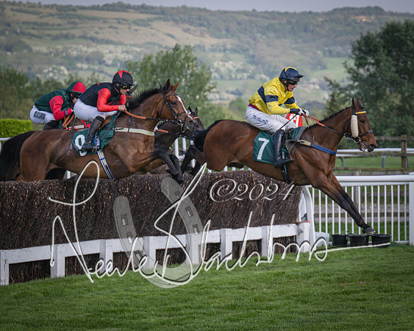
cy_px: 170
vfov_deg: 8.5
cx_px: 251
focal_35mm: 182
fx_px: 2228
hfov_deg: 10.6
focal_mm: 98
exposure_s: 1/2500
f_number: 4
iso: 400
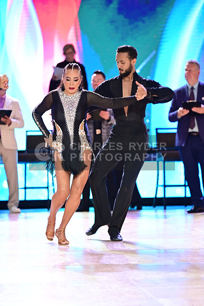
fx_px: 1447
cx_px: 102
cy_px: 153
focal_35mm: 170
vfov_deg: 12.1
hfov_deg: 8.1
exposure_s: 1/200
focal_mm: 170
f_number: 2.8
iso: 1600
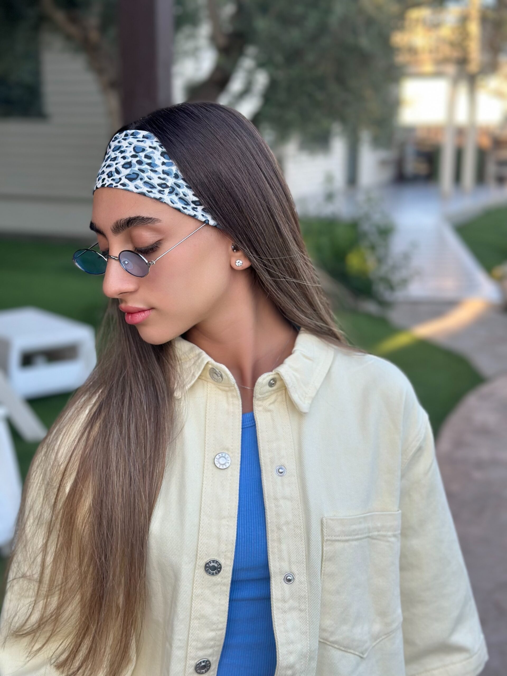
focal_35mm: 48
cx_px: 254
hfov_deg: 30.3
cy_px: 338
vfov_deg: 39.7
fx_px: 937
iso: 80
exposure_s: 1/546
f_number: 1.78
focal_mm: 6.86
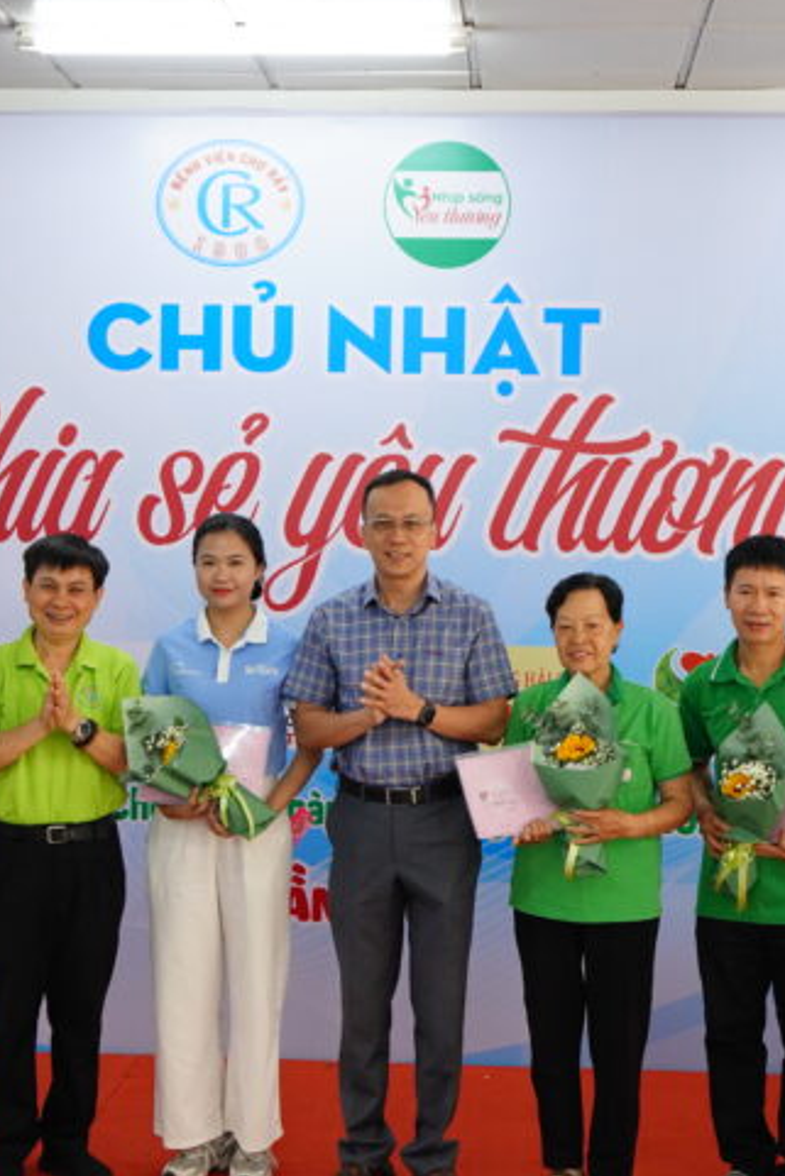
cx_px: 404
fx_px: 2190
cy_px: 589
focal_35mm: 67
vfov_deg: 30.1
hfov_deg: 20.3
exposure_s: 1/200
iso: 1000
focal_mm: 28
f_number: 4
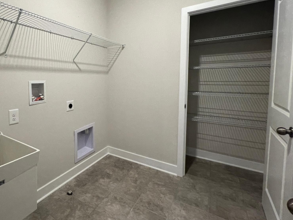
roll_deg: +1.2
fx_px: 152
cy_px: 92
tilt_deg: -5.7
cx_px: 98
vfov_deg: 71.1
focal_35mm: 18
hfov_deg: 84.8
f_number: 1.8
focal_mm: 1.57
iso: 200
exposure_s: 1/60
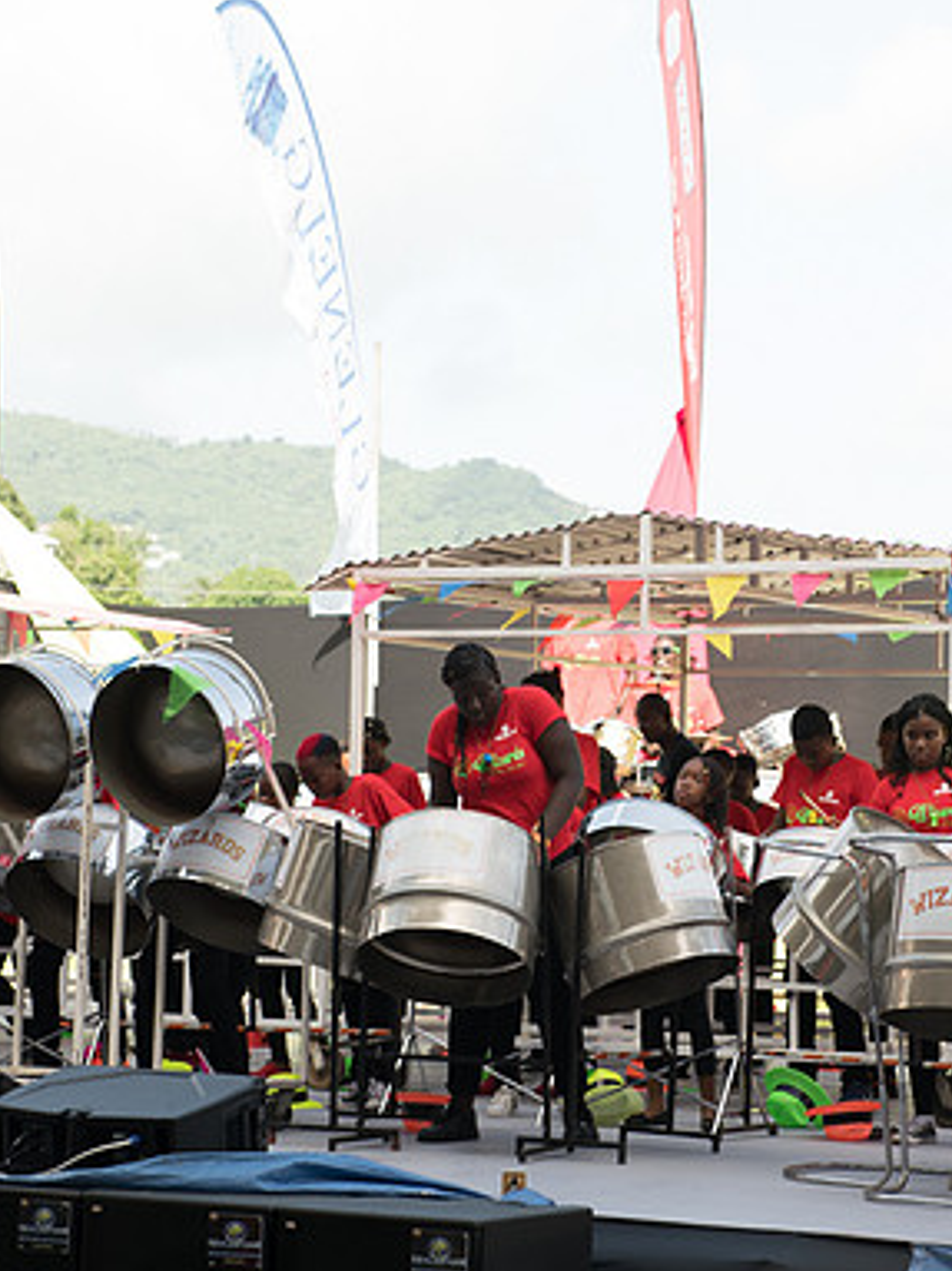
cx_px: 534
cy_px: 639
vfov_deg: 19.3
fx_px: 3742
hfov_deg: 14.5
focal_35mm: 102
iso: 64
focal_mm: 70
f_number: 5.6
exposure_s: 1/100
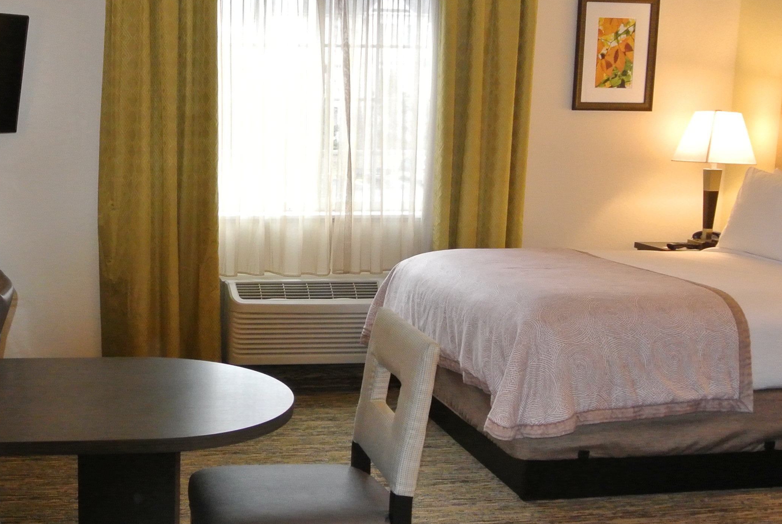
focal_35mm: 50
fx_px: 1087
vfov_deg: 27.0
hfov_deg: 38.8
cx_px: 223
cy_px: 330
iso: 800
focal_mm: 10
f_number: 3.5
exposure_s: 1/60
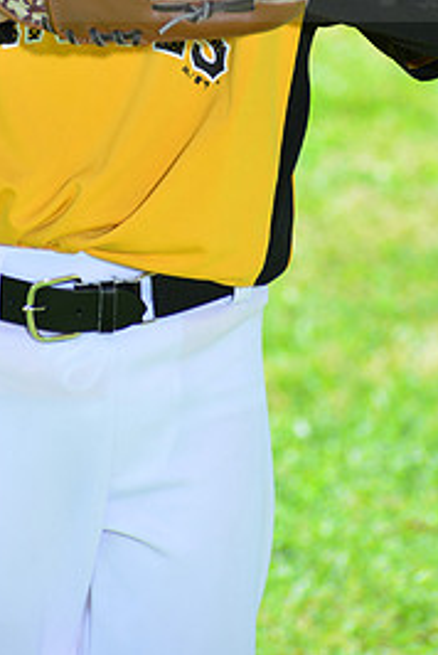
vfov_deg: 4.7
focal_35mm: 436
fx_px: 7936
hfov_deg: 3.2
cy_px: -57
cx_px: 95
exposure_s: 1/200
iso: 200
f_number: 8
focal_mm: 200
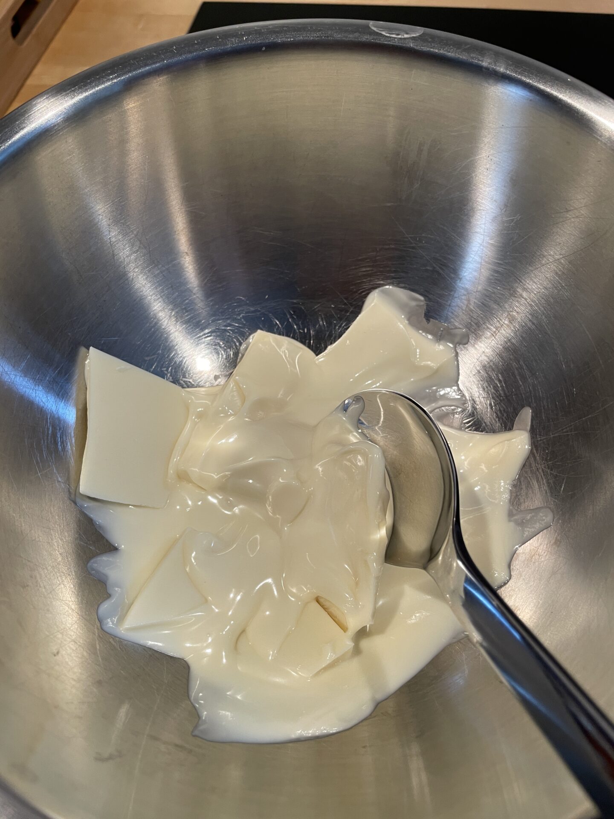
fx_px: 615
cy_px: 410
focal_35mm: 26
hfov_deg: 53.1
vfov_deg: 67.3
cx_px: 307
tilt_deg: -60.7
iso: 64
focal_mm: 4.2
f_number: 1.6
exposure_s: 1/50
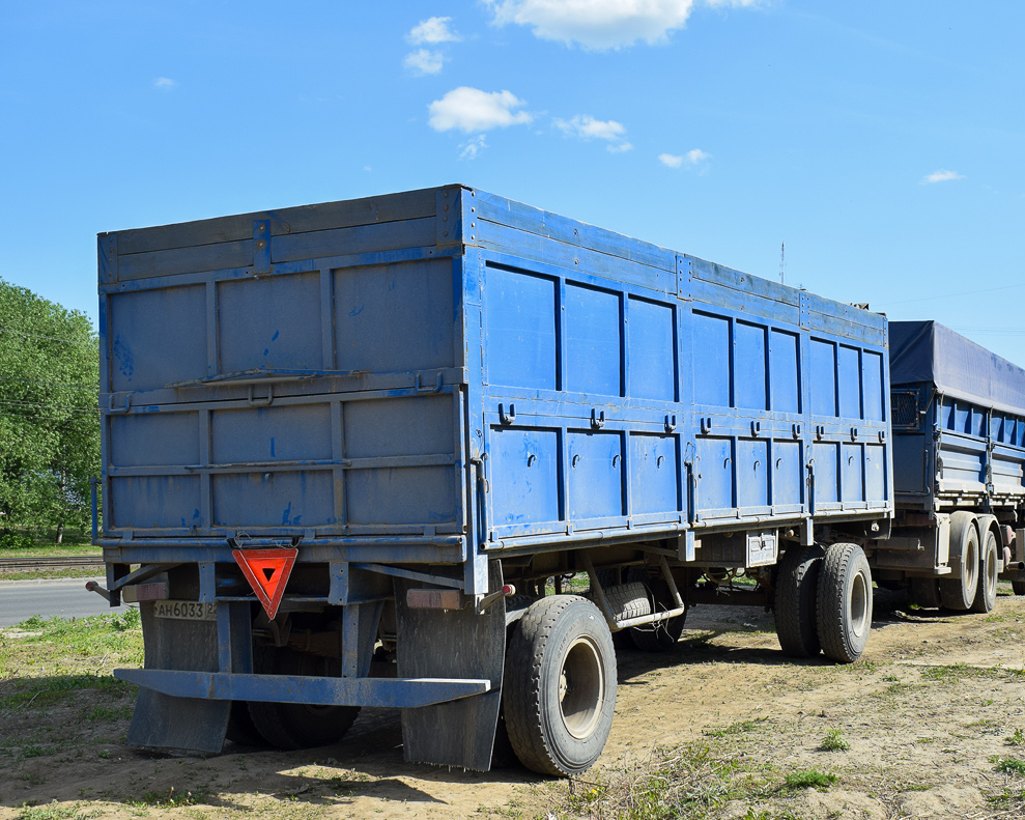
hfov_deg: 44.7
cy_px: 412
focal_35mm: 41
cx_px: 580
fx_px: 1244
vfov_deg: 36.5
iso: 200
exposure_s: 1/640
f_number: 6.3
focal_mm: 24
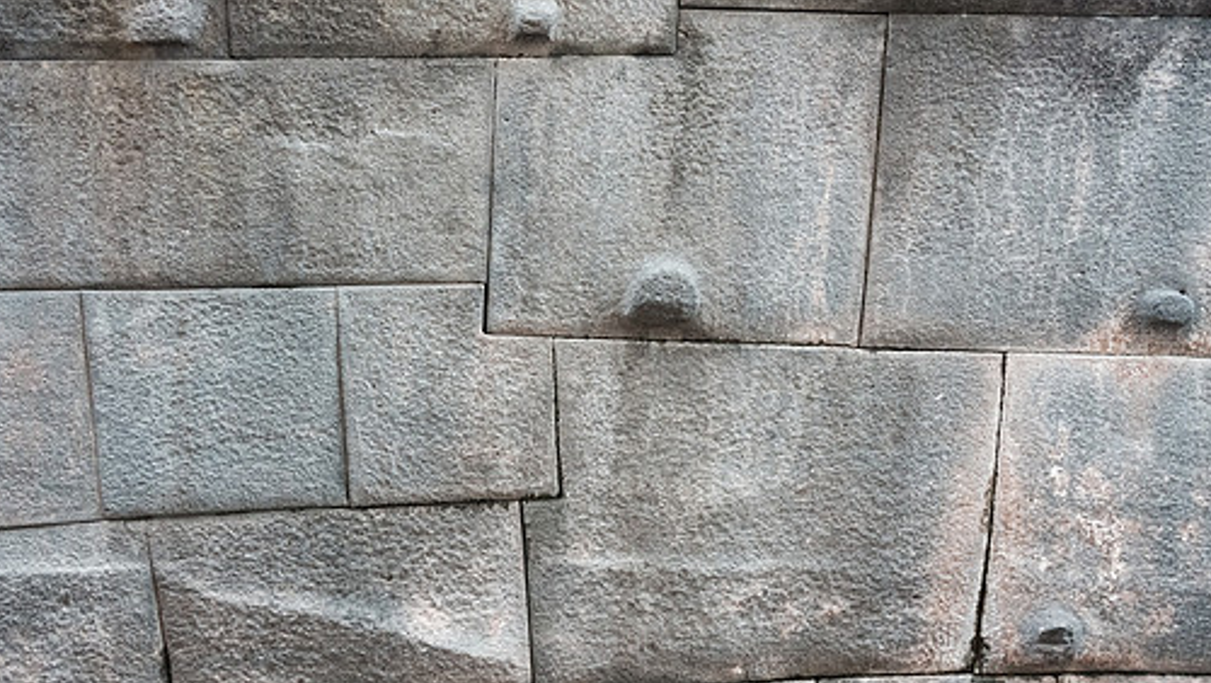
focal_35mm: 34
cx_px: 533
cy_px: 362
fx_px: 1092
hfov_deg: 57.8
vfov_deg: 34.7
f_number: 8
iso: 8000
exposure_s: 1/125
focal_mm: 28
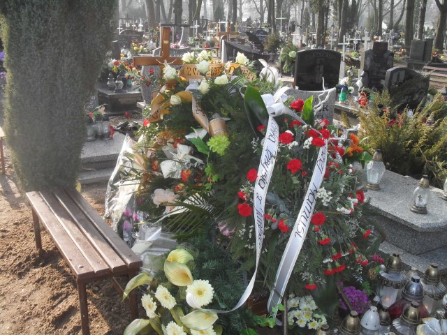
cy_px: 168
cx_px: 224
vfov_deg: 40.7
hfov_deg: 52.6
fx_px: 452
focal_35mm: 35
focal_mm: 6.3
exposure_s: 1/350
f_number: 3.2
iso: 100
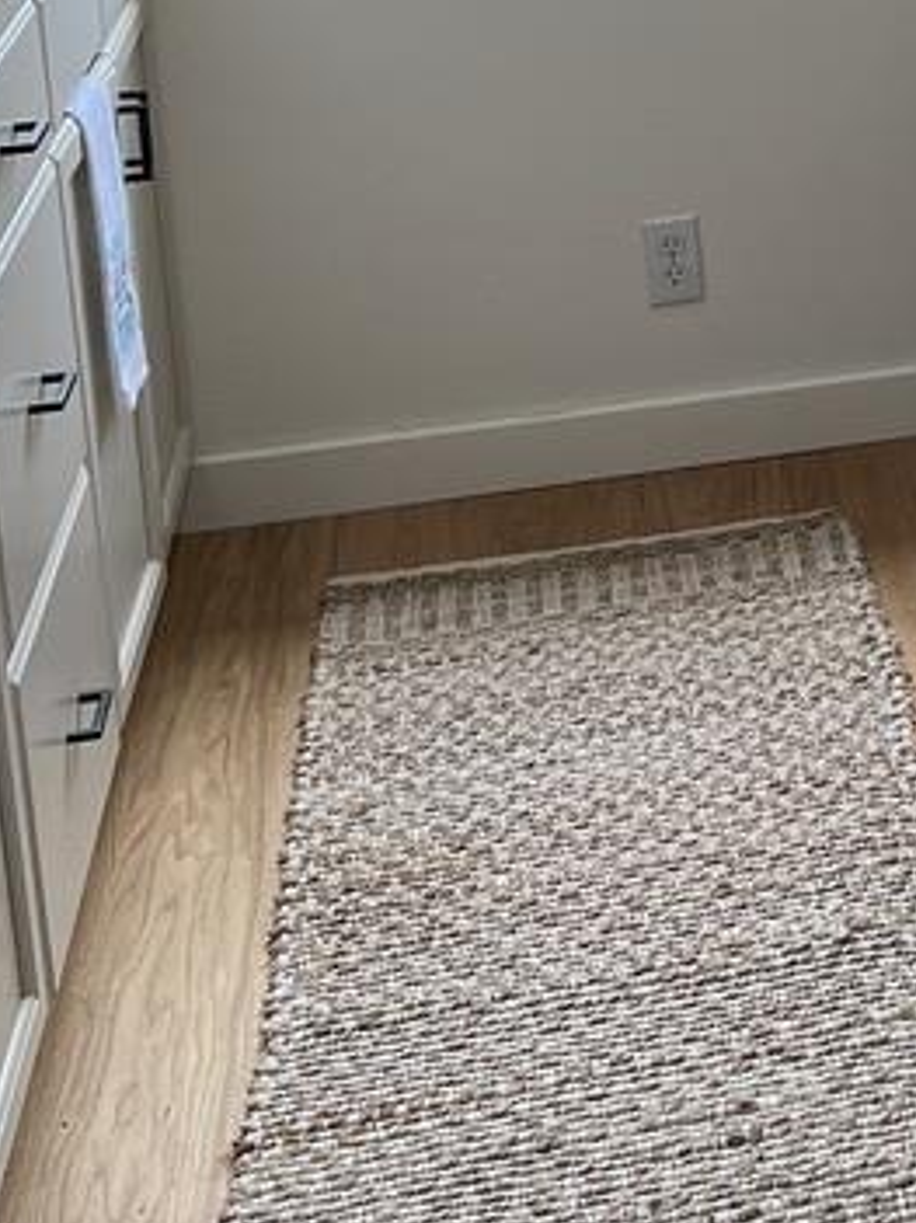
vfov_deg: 23.0
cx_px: 1163
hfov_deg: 17.4
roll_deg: +2.6
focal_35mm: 80
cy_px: -129
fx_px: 2824
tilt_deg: -12.0
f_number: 1.5
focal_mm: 5.7
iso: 40
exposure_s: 1/149
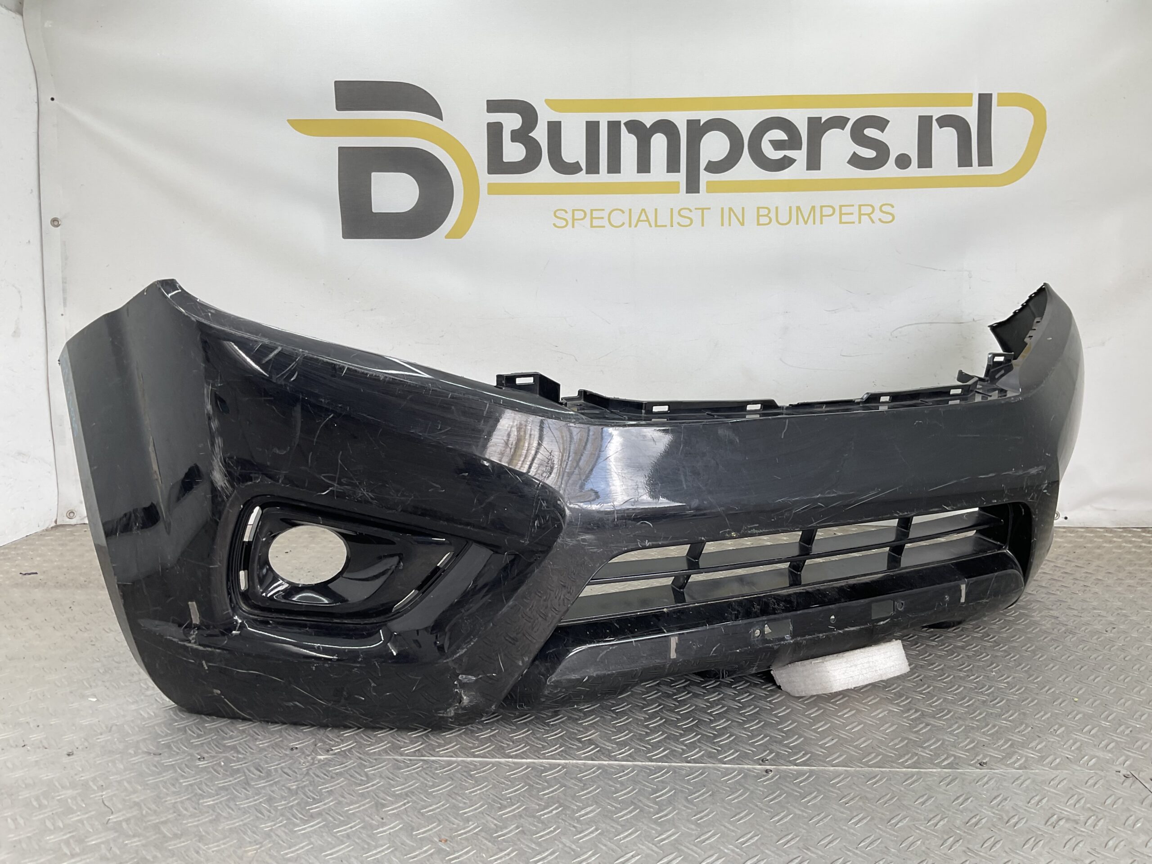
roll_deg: -0.7
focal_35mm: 29
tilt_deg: -8.6
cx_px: 576
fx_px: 965
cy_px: 432
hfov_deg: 61.7
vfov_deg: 48.2
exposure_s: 1/120
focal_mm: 3
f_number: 1.8
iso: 16
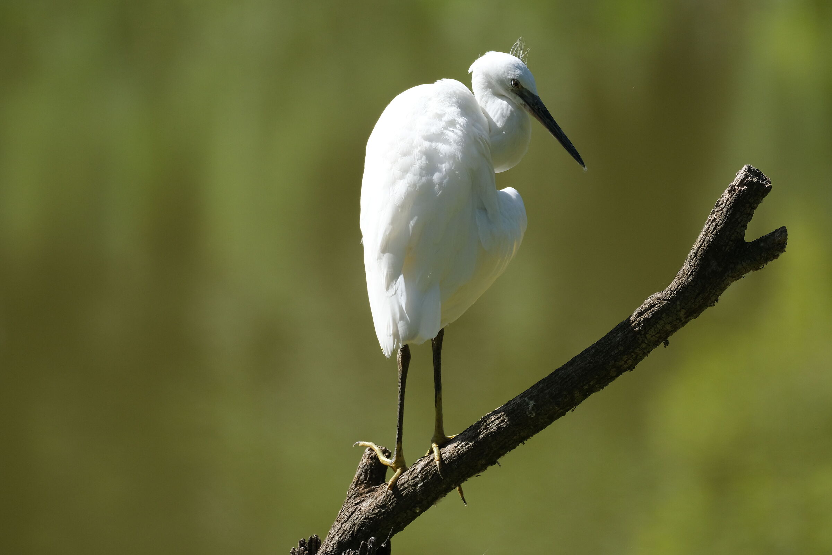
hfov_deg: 2.3
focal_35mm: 900
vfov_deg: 1.5
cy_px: 278
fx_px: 20798
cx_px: 416
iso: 800
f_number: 8
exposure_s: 1/1100
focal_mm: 600
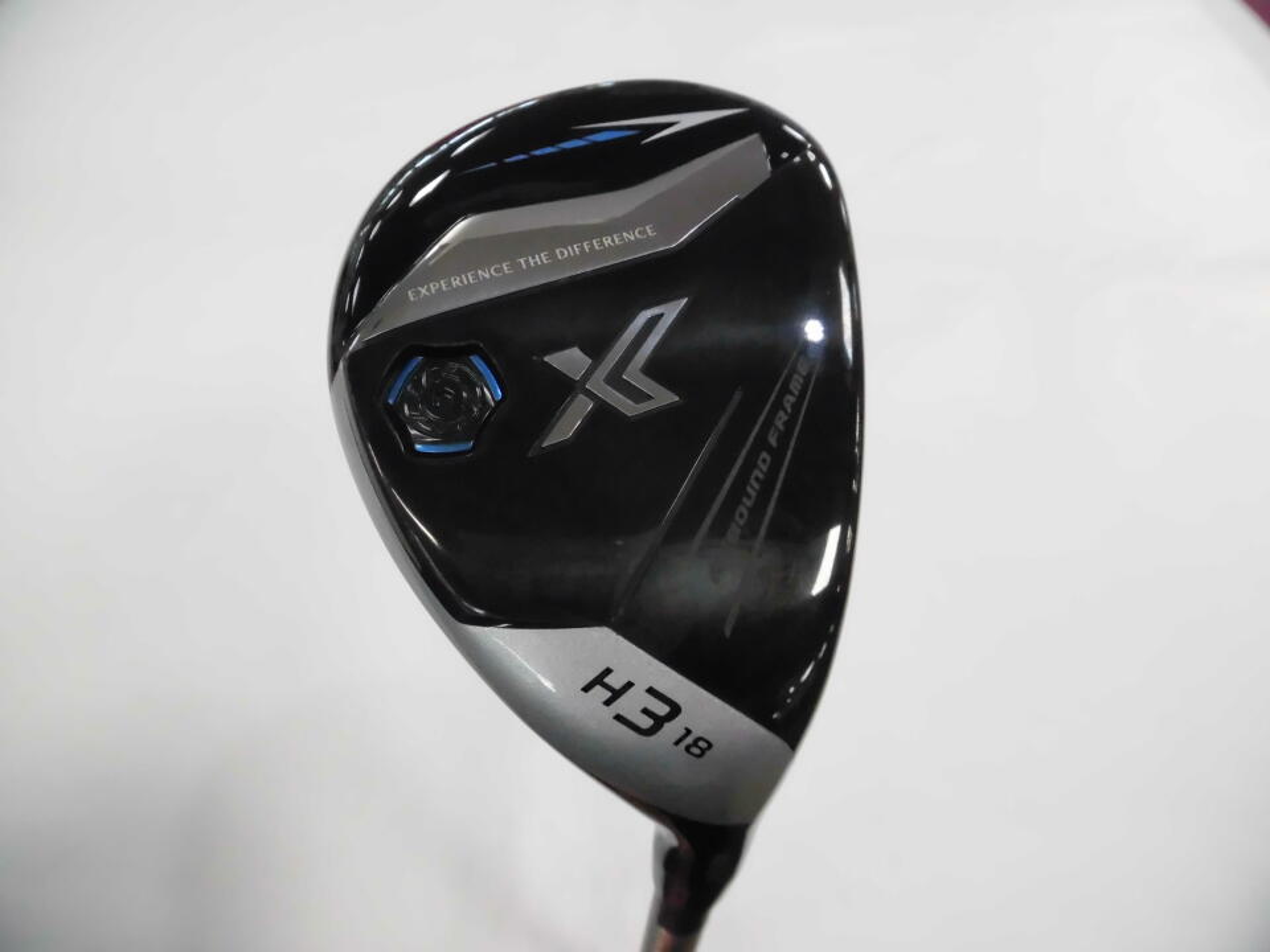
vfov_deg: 56.8
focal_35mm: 24
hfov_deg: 71.6
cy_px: 476
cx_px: 635
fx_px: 881
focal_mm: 4.3
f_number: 3.1
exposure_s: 1/200
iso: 800
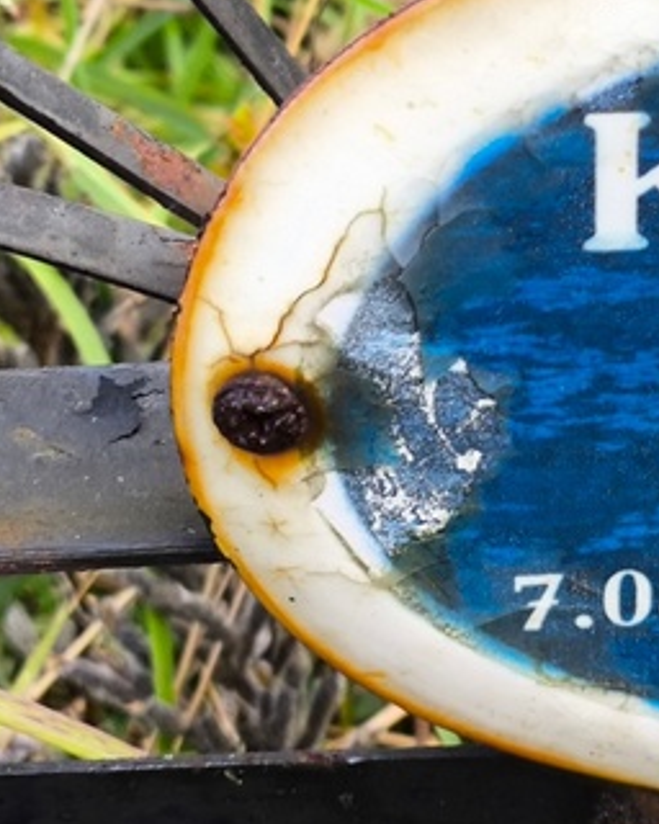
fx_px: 2974
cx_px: 637
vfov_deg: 15.7
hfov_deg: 12.5
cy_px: 191
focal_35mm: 122
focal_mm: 4.71
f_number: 1.7
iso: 64
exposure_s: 1/120
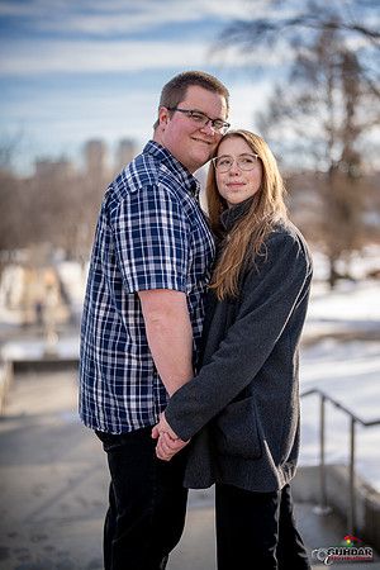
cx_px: 190
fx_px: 792
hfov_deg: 27.0
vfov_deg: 39.6
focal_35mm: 50
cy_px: 285
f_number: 1.2
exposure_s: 1/6400
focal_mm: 50
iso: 200
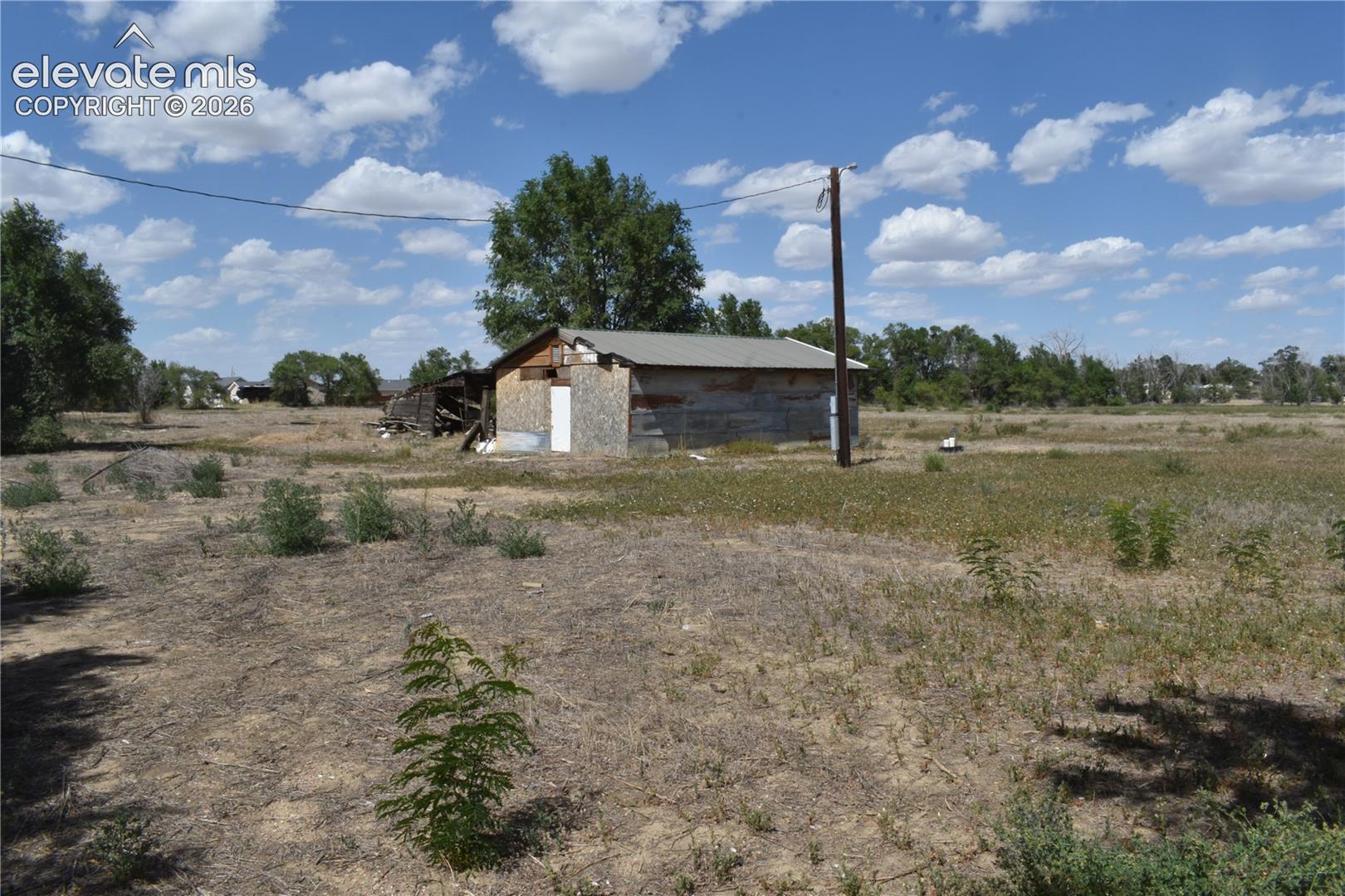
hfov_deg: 67.4
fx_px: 1009
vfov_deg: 47.9
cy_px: 448
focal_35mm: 27
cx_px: 672
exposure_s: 1/200
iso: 320
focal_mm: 18
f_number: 22
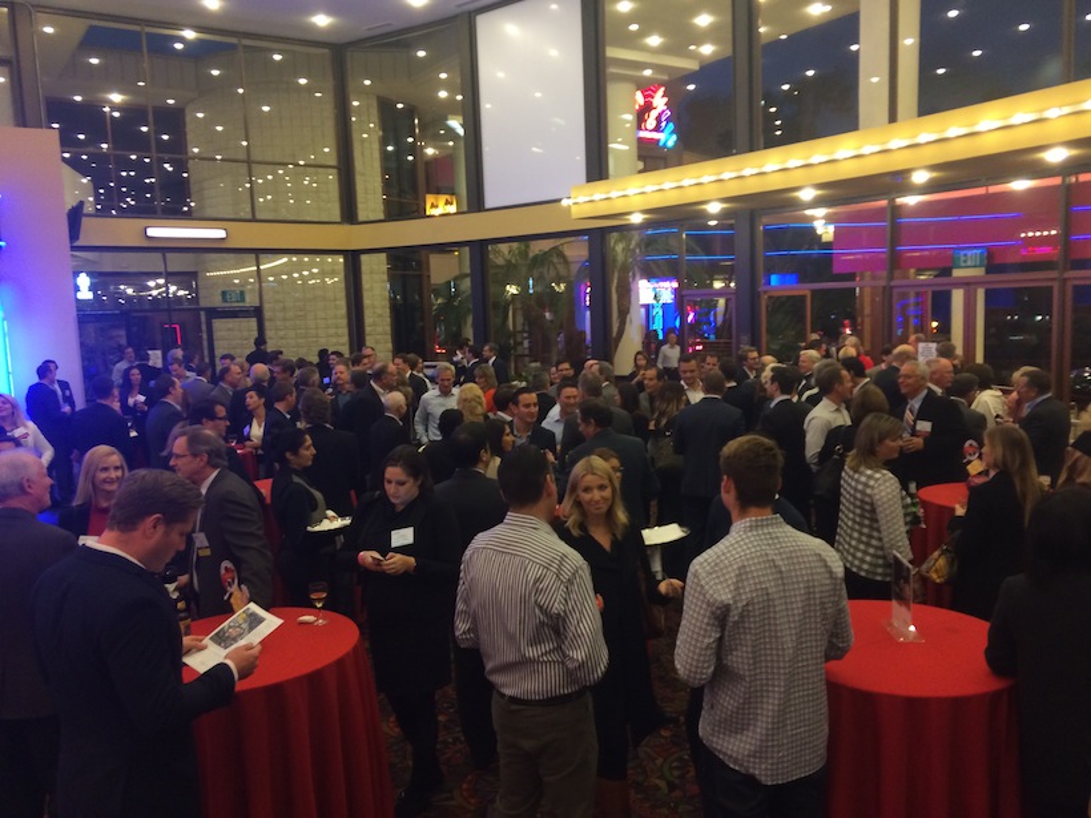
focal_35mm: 29
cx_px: 546
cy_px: 409
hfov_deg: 61.7
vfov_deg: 48.2
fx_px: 914
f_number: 2.2
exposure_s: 1/30
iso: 125
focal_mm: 4.15
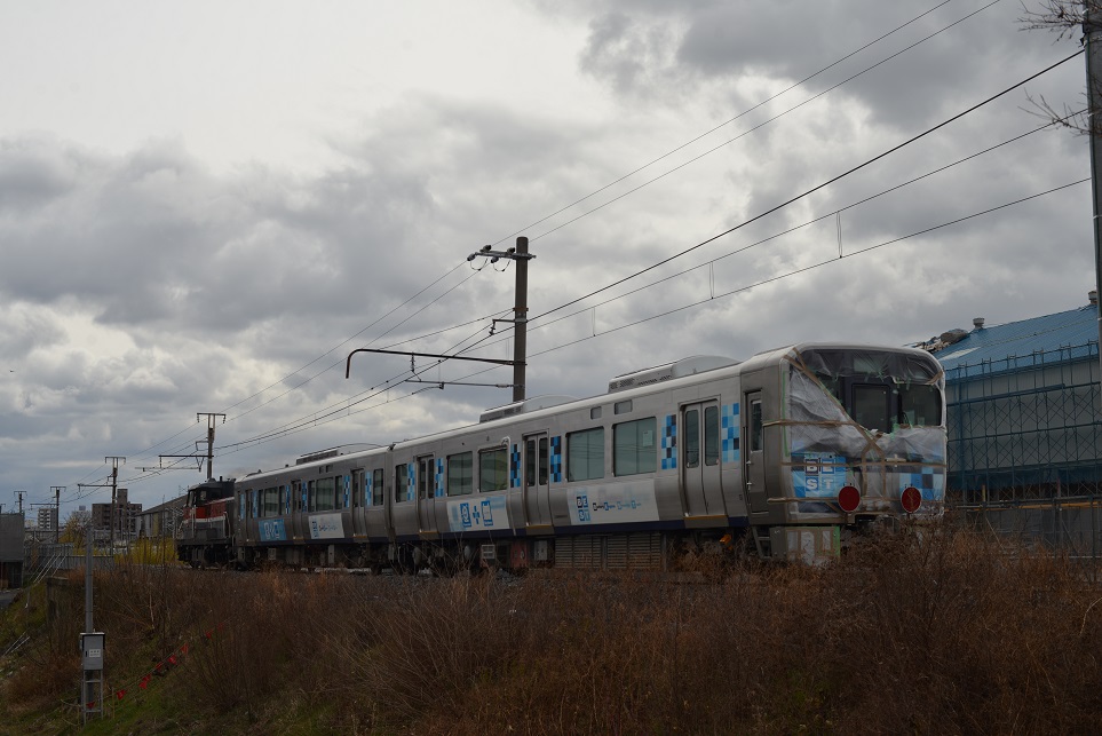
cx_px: 551
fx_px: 1531
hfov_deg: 39.6
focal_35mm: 50
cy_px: 368
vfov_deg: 27.0
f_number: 10
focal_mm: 50
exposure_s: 1/800
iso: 125
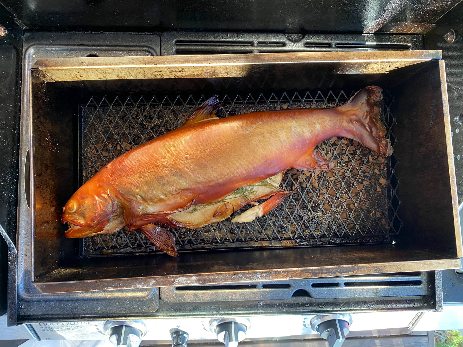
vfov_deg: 53.1
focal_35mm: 26
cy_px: 174
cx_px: 232
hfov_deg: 67.3
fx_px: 348
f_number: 1.8
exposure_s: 1/60
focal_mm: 4.25
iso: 125
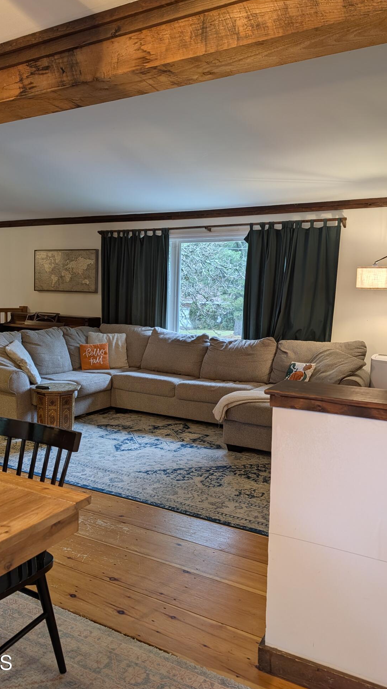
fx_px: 492
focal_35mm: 27
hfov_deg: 42.8
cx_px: 174
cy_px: 340
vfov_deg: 69.9
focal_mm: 6.9
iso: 19
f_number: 1.68
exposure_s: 1/60
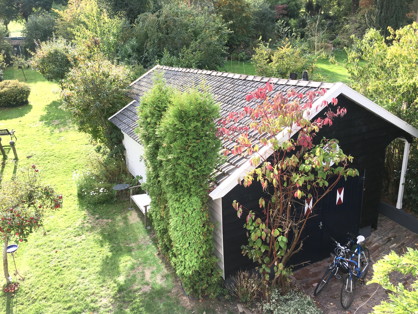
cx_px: 209
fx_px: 350
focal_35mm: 29
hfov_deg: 61.7
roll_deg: +1.9
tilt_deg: -17.5
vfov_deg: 48.2
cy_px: 157
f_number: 2.2
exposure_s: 1/345
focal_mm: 4.15
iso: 25
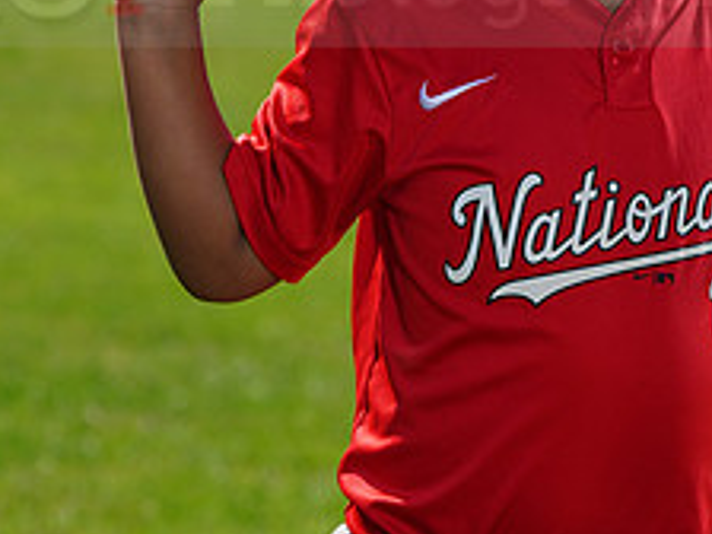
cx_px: 423
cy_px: -46
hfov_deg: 4.5
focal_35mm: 445
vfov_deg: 3.3
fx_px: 9153
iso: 100
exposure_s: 1/250
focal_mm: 179
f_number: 9
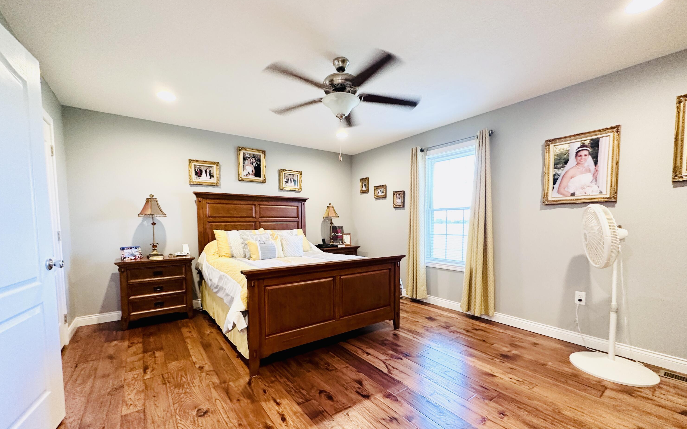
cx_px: 340
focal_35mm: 15
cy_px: 243
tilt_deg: -4.9
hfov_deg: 101.5
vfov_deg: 74.4
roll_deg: +0.4
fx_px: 281
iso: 250
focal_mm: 2.22
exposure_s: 1/60
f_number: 2.2
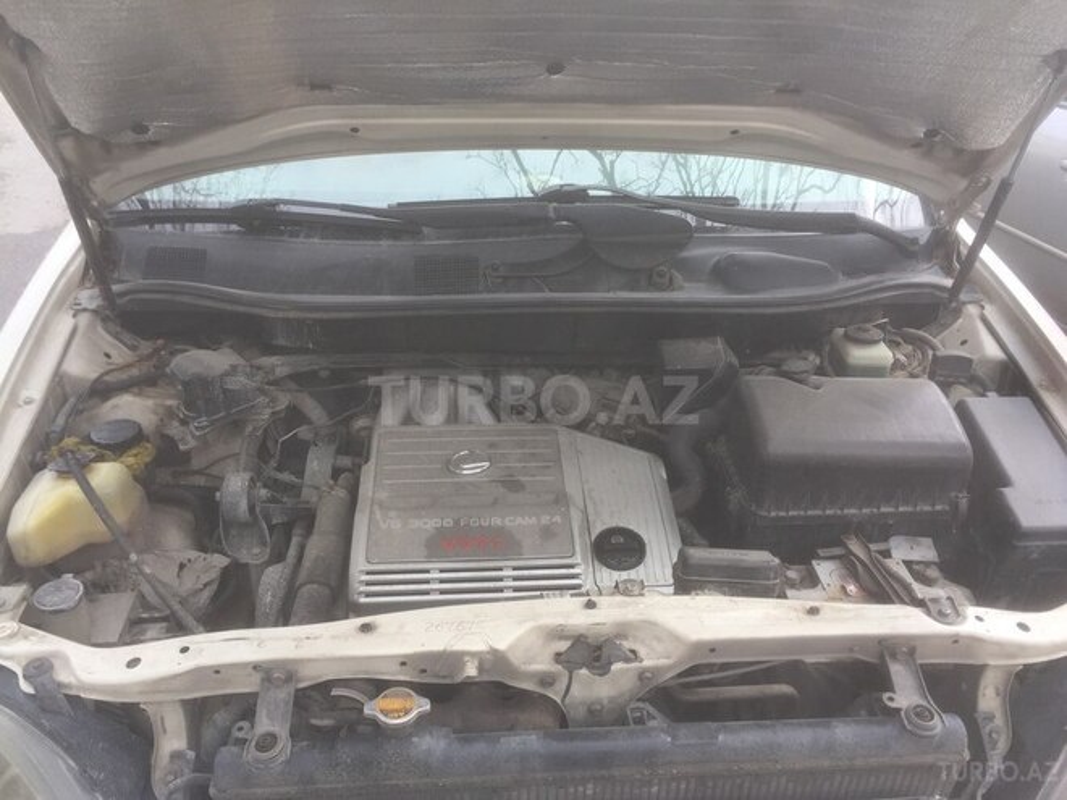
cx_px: 534
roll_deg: -1.0
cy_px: 400
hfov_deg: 61.7
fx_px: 894
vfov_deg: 48.2
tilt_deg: -24.2
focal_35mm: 29
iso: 32
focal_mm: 4.15
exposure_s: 1/403
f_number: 2.2
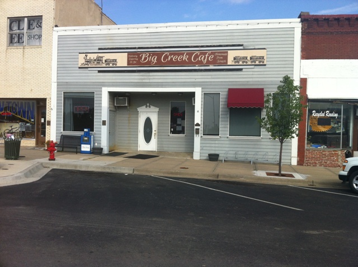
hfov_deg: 52.7
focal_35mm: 35
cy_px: 134
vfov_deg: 40.6
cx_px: 179
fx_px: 361
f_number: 2.8
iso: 80
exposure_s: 1/1160
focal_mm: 3.85
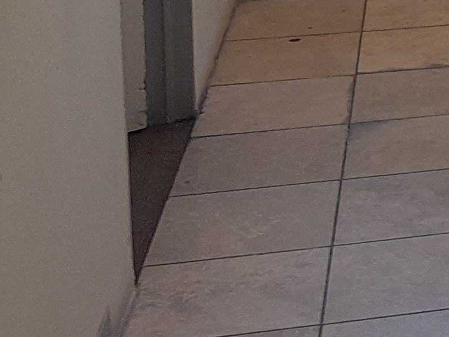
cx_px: 1061
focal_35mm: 143
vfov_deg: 9.6
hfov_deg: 11.5
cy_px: -352
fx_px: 1855
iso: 64
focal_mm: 4
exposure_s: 1/50
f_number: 1.8
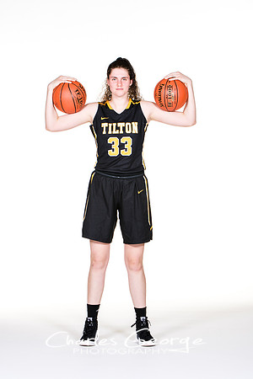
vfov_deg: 17.5
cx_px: 126
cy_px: 190
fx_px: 1233
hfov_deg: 11.7
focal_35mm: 117
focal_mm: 78
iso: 200
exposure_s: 1/160
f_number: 6.3
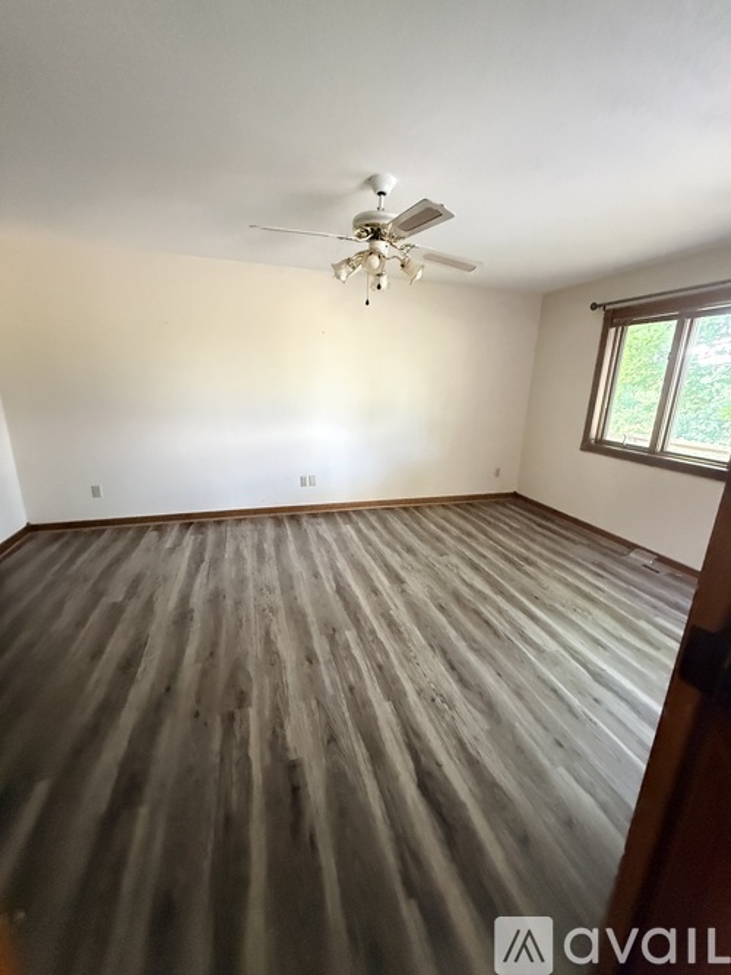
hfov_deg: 85.7
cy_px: 488
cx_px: 366
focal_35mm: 14
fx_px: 394
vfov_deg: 102.1
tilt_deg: -14.4
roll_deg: -0.5
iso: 1000
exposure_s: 1/60
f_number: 2.2
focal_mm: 2.22
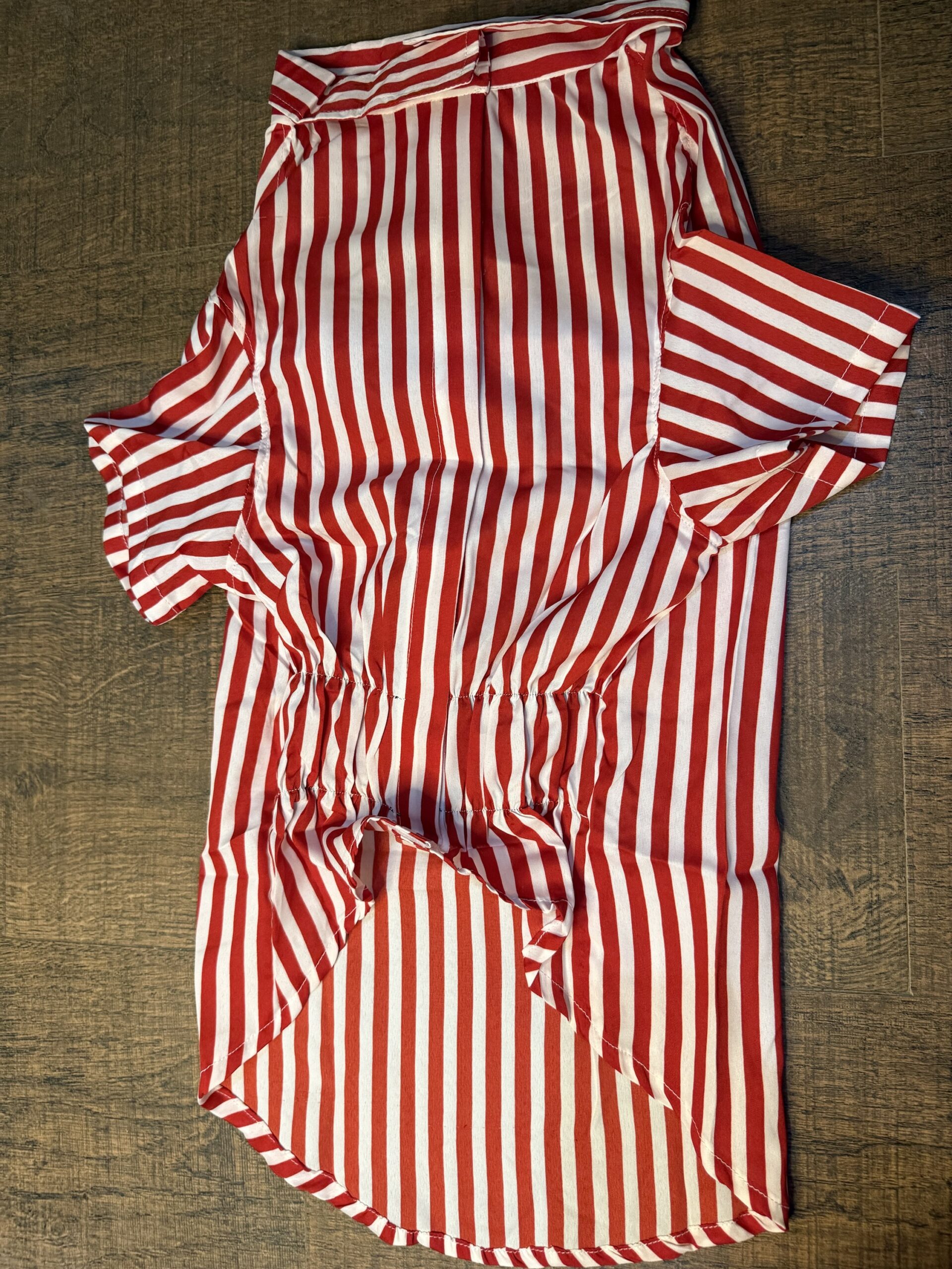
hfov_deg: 56.8
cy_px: 634
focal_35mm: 24
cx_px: 476
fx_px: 880
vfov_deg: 71.6
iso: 320
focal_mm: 6.76
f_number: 1.78
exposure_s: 1/50
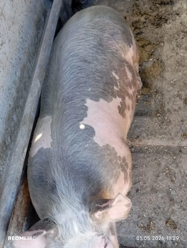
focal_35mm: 40
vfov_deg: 46.7
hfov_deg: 36.1
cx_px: 94
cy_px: 124
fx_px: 287
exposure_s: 1/50
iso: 587
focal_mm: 4.22
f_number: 1.8
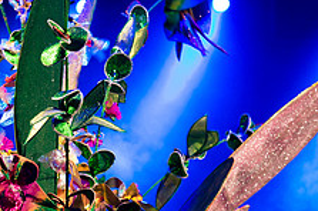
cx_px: 91
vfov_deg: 5.0
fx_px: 2408
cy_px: 259
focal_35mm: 273
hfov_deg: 7.5
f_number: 5.6
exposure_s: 1/160
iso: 2500
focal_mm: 105
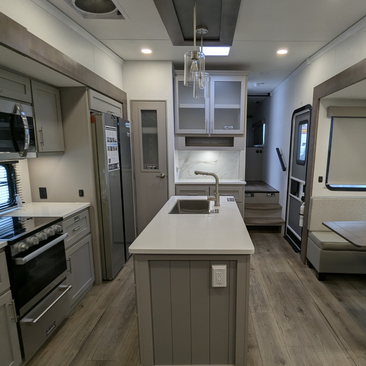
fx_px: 251
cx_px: 214
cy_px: 194
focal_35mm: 21
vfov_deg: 72.1
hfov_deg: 71.6
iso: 92
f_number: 2.2
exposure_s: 1/68
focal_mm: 2.35
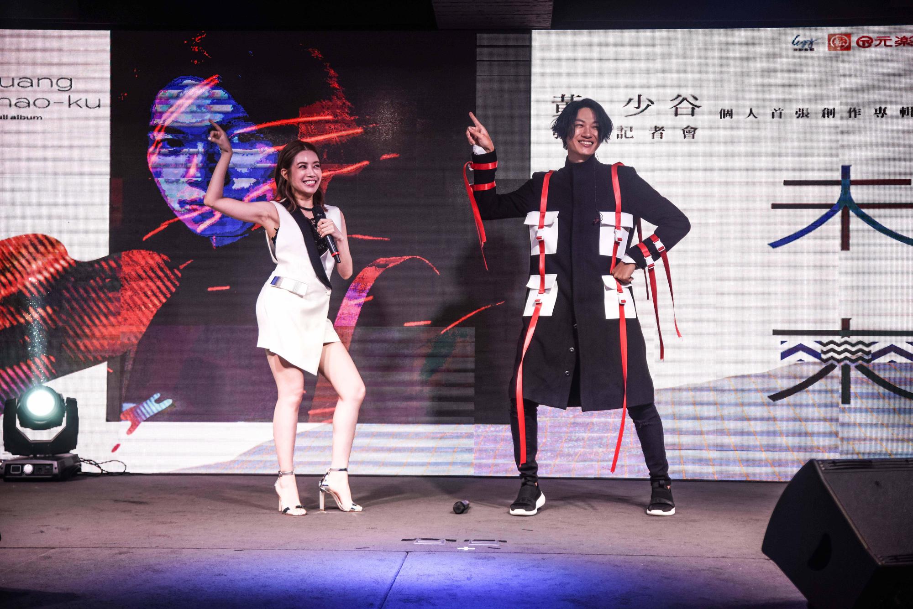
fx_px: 1319
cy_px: 304
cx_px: 456
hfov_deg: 38.2
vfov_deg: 26.0
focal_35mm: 52
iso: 640
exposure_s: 1/500
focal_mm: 52
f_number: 2.8
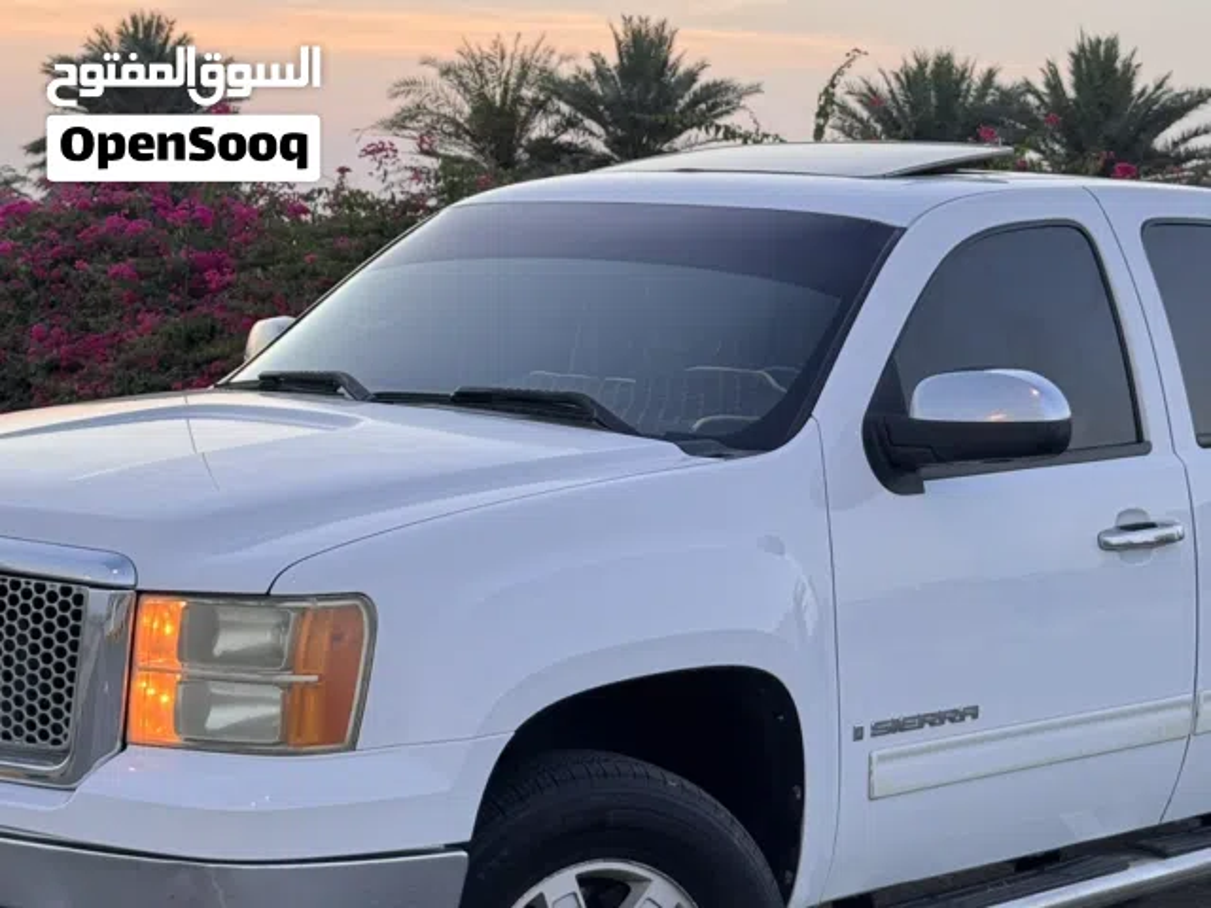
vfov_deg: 38.7
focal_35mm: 37
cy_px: 454
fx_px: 1294
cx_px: 606
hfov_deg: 50.1
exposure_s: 1/100
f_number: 1.78
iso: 100
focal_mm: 6.76
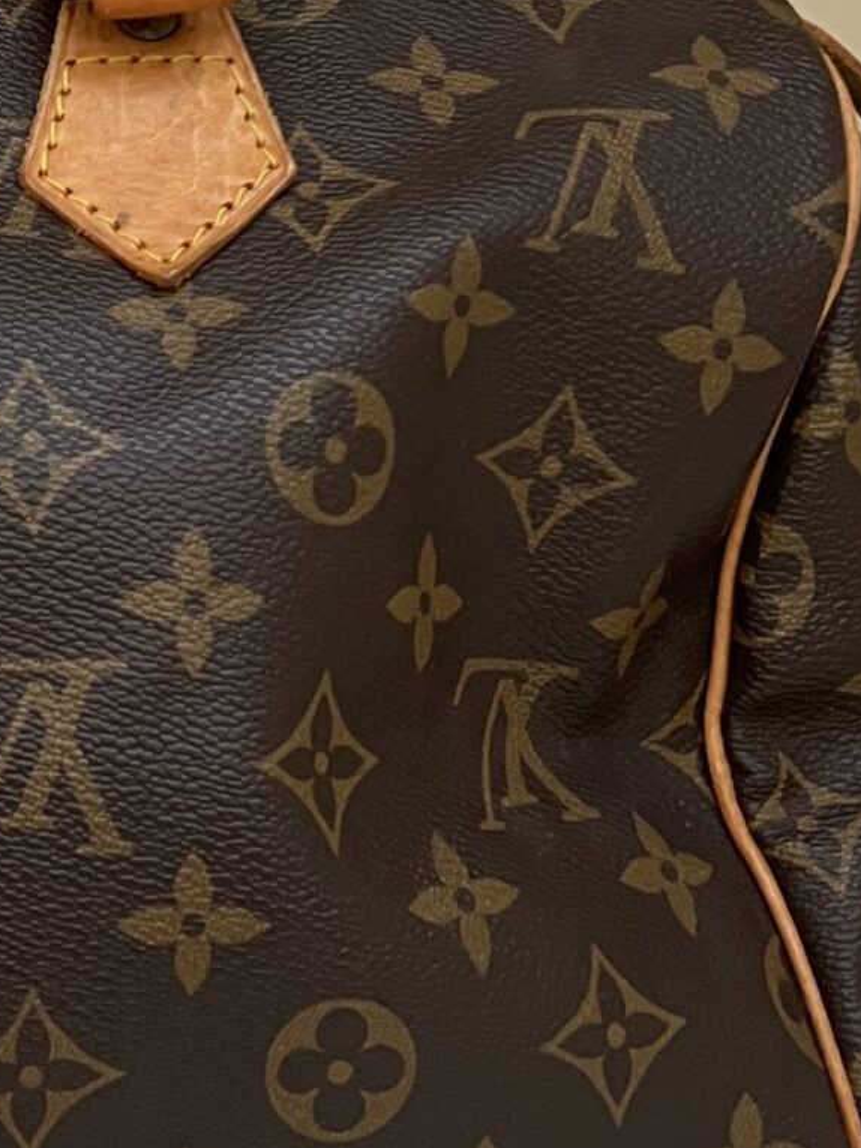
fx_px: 2884
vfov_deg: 22.3
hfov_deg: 16.3
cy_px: 284
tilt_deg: -9.5
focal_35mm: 87
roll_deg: -0.8
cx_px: -166
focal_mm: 5.7
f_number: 1.5
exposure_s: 1/76
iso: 125
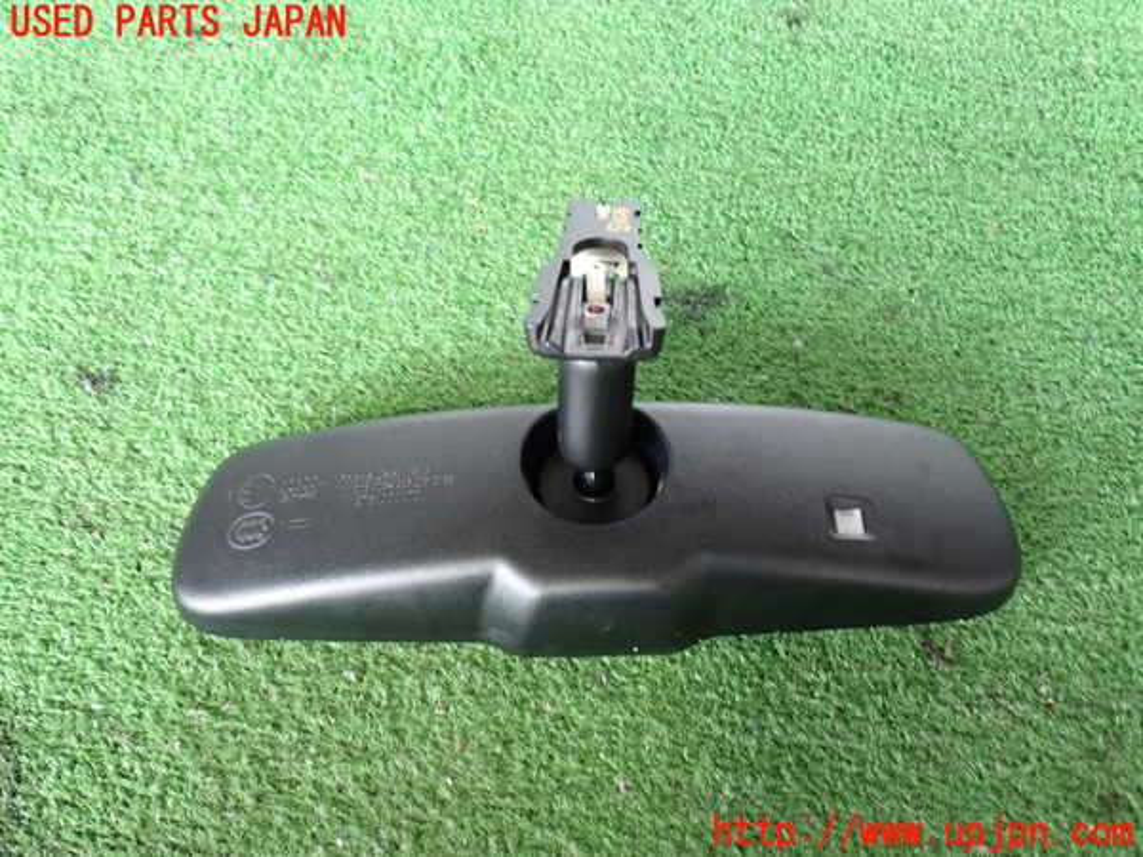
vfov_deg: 44.2
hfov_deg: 56.8
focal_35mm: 32
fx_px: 1057
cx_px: 572
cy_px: 428
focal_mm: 5.79
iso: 320
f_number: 2.4
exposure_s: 1/30
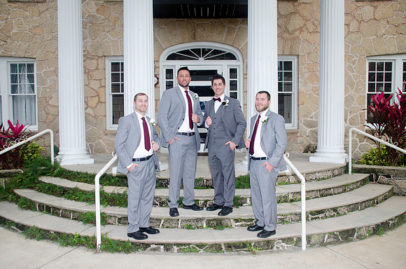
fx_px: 338
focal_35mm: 30
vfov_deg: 43.4
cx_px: 203
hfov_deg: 62.0
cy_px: 134
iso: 100
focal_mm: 20
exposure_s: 1/250
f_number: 6.3
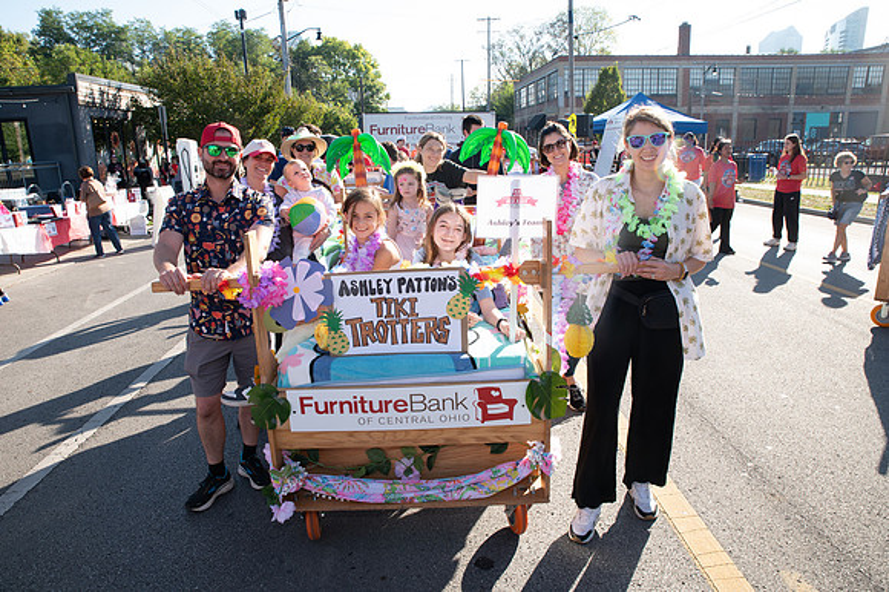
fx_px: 592
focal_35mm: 24
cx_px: 444
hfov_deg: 73.8
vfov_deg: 53.1
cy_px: 296
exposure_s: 1/125
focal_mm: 24
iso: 250
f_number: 9
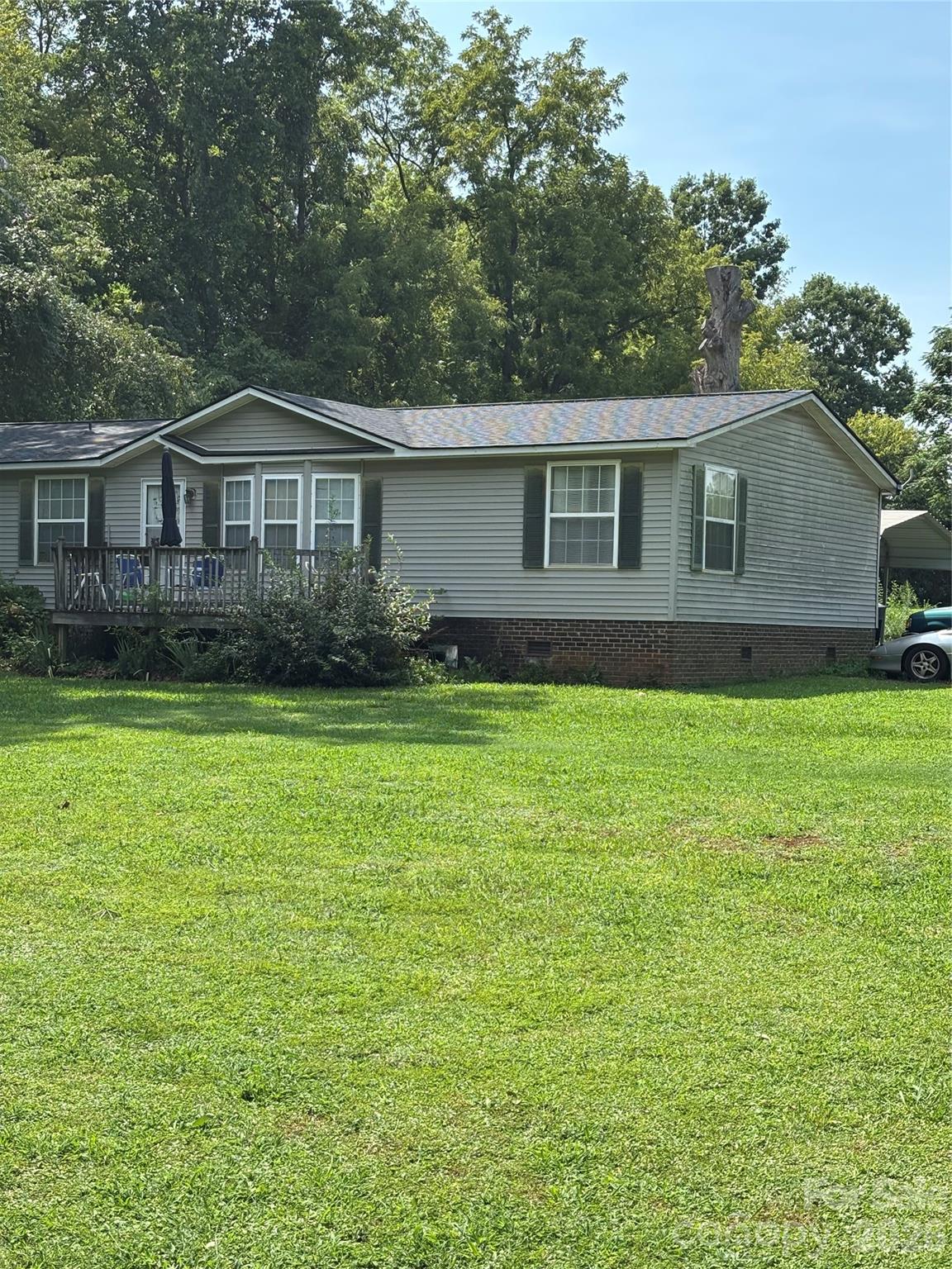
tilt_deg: -1.1
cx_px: 476
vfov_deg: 36.8
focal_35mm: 52
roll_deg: -1.6
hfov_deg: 28.0
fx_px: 1907
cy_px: 634
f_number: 1.6
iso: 32
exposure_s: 1/1311
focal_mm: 5.96
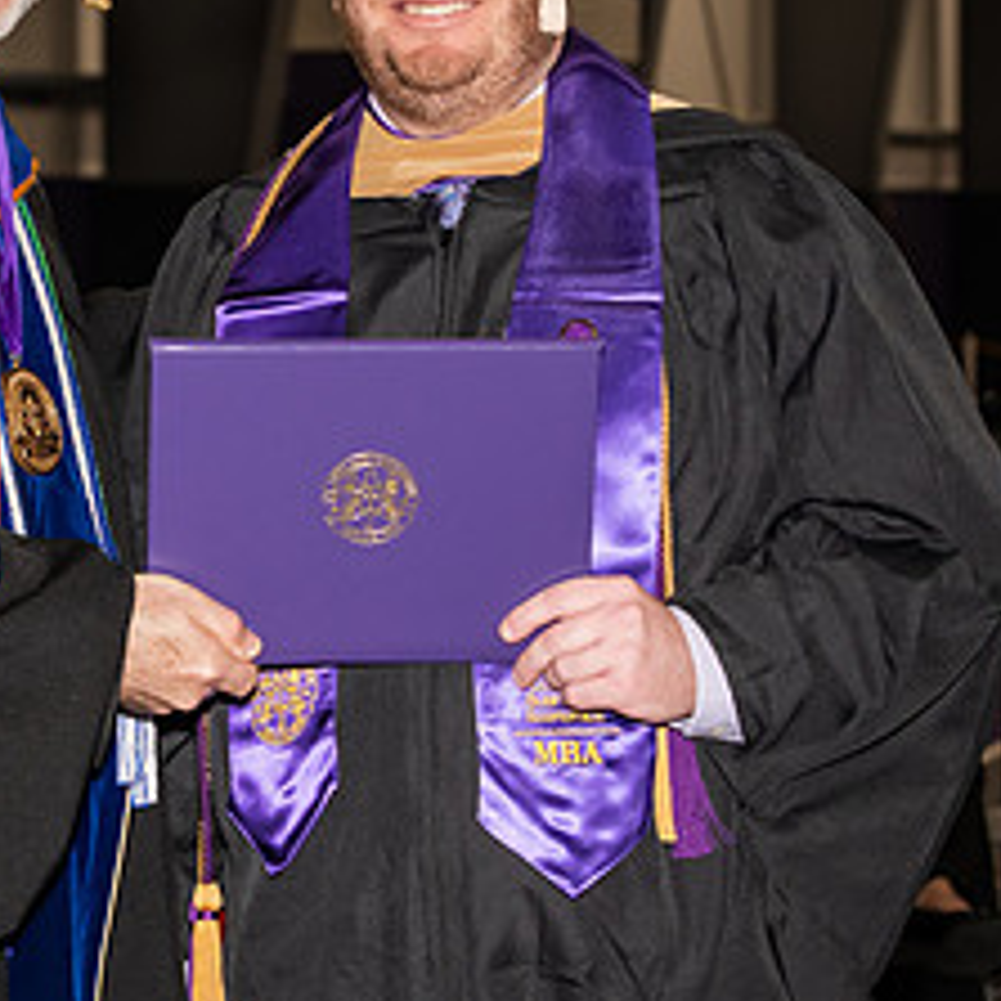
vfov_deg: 11.3
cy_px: 357
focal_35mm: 155
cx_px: 90
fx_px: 5071
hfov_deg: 11.2
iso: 1000
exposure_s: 1/200
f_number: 5.6
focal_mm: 70
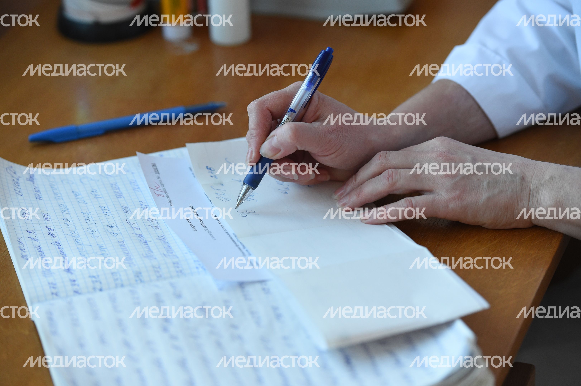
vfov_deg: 10.5
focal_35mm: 130
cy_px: 193
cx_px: 290
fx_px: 2097
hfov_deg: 15.8
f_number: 3.5
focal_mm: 130
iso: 3200
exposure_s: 1/1250
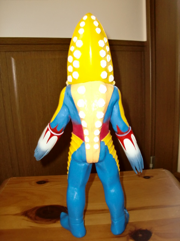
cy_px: 120
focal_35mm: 36
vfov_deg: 51.4
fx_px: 250
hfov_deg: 39.7
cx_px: 90
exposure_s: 1/30
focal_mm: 6.3
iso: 250
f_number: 2.8
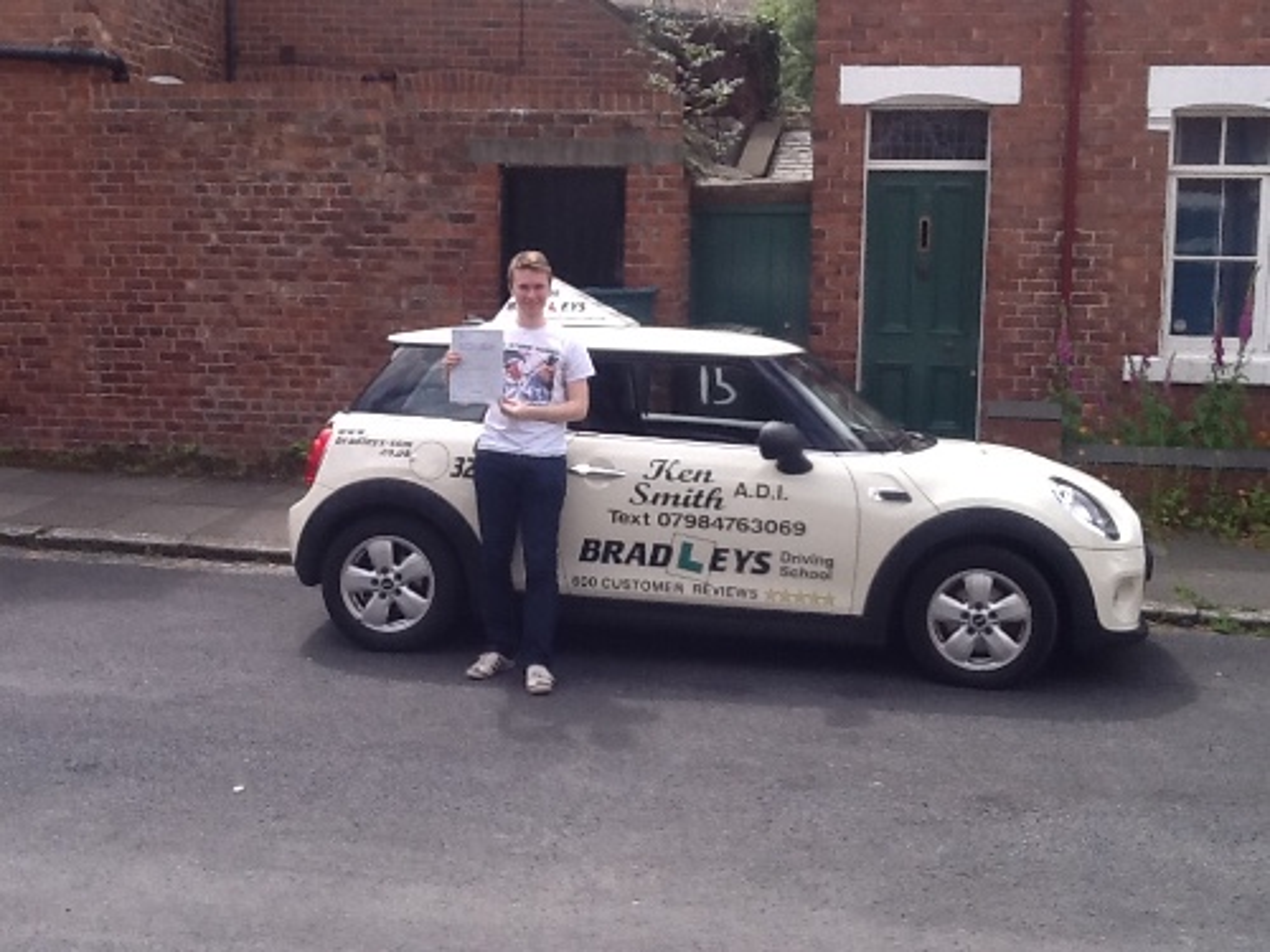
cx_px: 635
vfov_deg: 32.9
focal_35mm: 44
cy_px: 476
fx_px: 1614
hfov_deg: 42.9
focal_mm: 2.03
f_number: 2.4
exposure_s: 1/557
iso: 40
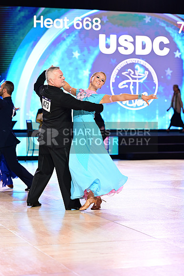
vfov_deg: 21.0
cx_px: 92
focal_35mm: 97
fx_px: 744
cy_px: 138
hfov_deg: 14.1
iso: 1250
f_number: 2.8
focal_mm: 97
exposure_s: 1/320
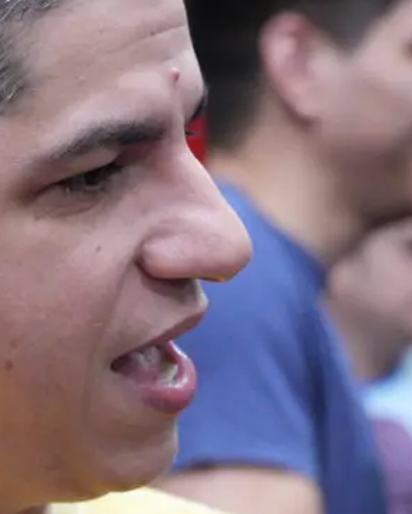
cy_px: 501
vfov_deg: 11.2
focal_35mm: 170
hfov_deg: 9.0
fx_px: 2590
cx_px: -59
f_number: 3.2
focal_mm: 41
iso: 6400
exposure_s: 1/160
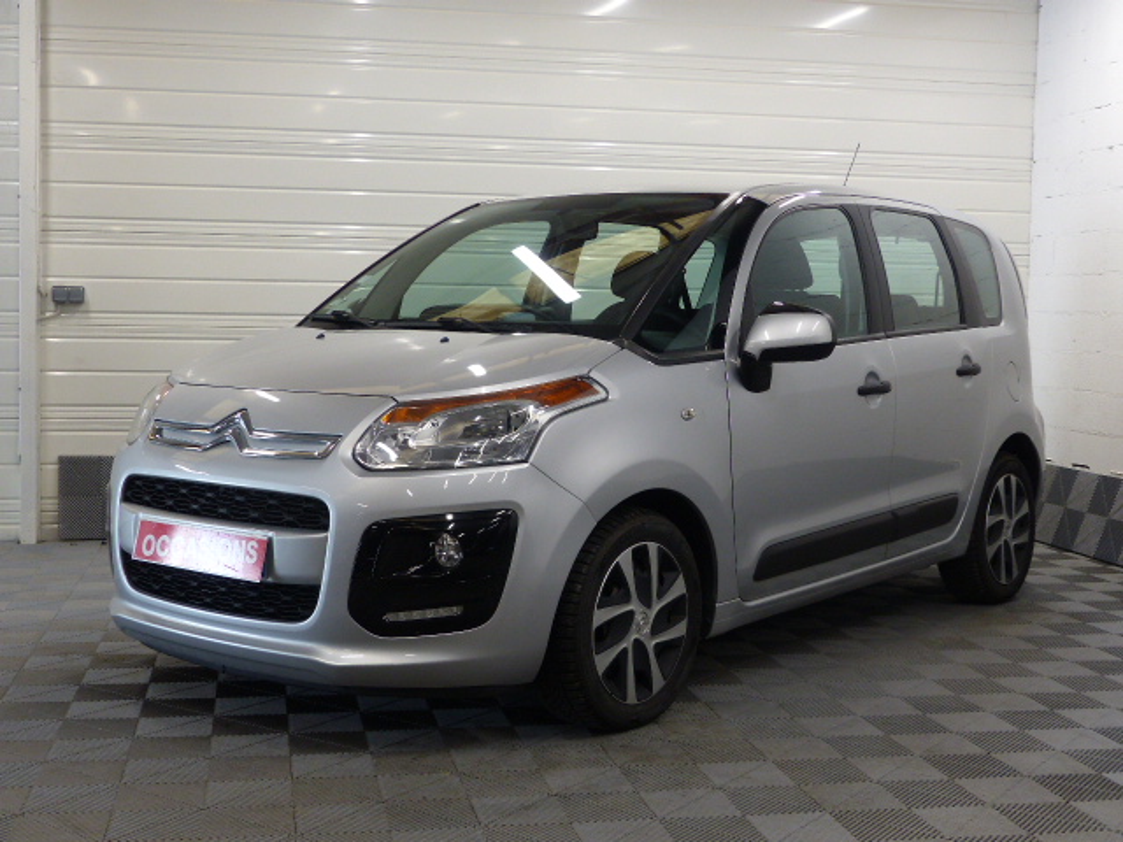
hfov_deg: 40.4
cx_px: 562
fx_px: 1525
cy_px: 421
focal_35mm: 47
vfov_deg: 30.9
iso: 250
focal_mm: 8.1
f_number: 2.8
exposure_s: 1/60
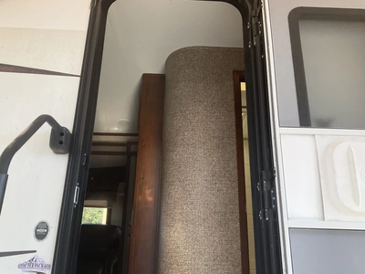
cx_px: 182
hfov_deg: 61.7
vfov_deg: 48.2
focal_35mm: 29
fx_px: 306
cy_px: 137
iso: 32
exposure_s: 1/165
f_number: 1.8
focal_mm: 3
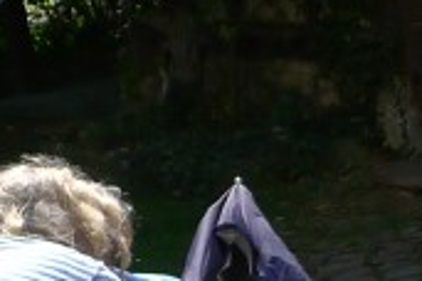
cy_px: 244
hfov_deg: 10.3
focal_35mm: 168
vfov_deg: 8.1
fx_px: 1969
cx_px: 1080
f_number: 2.8
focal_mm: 5.1
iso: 80
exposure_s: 1/400
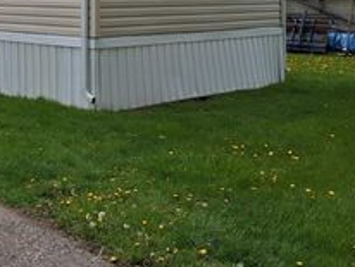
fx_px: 647
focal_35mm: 63
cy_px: -30
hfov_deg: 29.2
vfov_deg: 22.0
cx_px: 21
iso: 25
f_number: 1.8
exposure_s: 1/861
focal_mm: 3.98
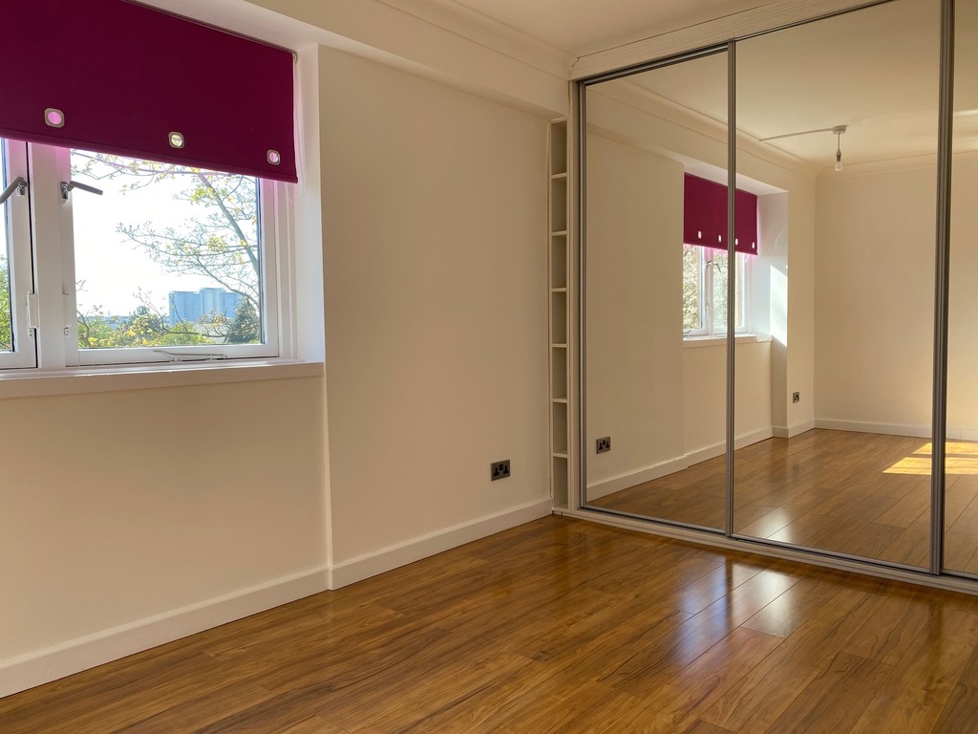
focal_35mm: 26
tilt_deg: -2.0
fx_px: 735
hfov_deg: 67.3
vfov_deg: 53.1
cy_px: 367
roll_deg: +0.7
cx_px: 489
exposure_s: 1/283
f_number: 1.8
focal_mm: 4.25
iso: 32
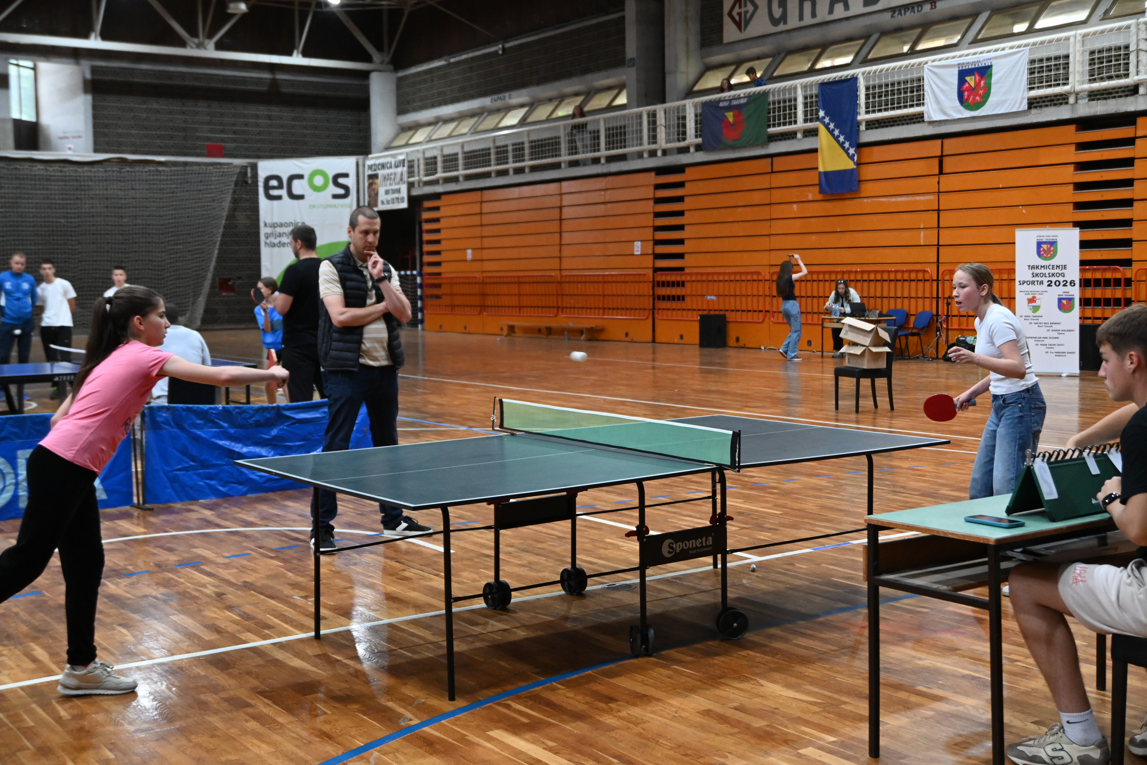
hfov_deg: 45.7
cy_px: 382
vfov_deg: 31.4
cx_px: 574
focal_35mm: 43
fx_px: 1362
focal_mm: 28.5
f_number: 3.8
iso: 2500
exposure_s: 1/125
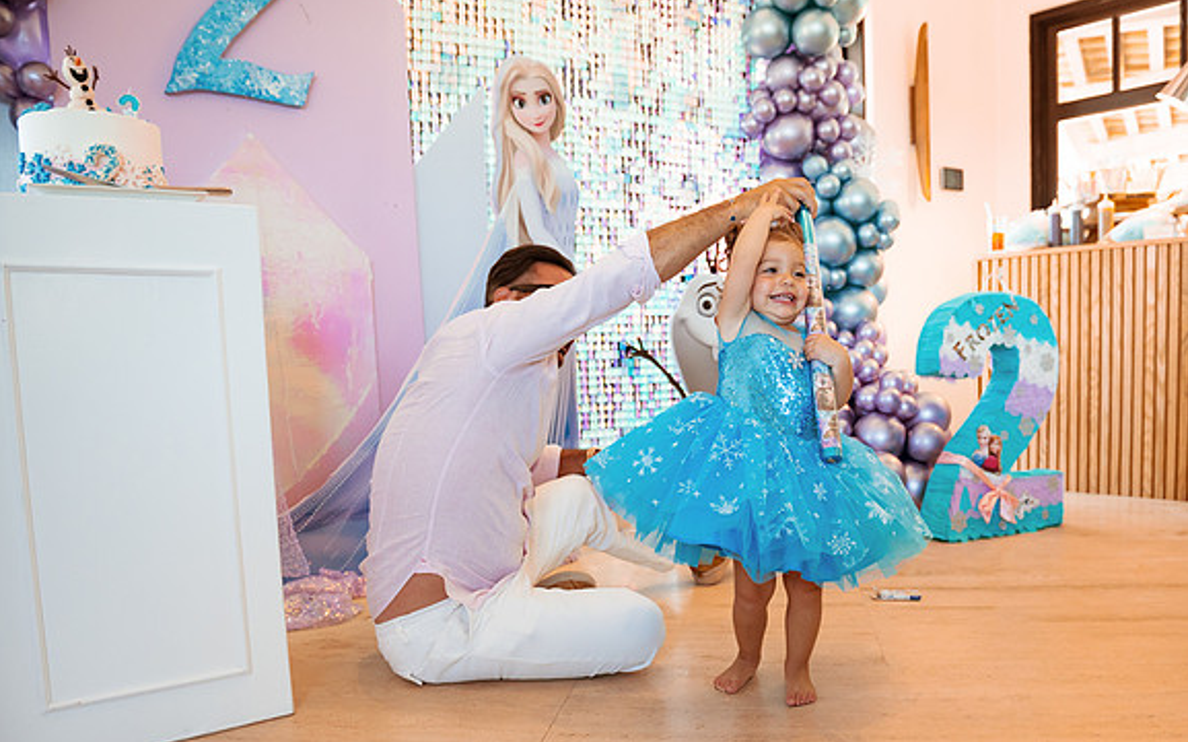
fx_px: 906
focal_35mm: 28
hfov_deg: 66.2
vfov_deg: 44.3
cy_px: 441
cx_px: 675
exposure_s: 1/400
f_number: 3.5
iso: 800
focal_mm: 24
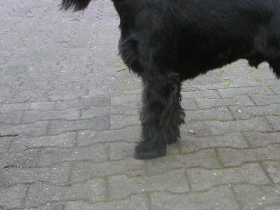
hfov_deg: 24.4
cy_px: 49
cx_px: 218
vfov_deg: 18.5
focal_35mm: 79
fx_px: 639
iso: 100
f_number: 2.8
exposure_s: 1/45
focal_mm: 6
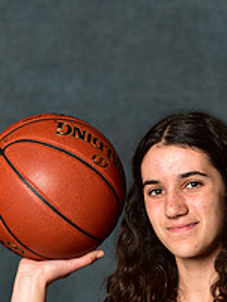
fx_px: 3153
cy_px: 374
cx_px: 180
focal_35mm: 361
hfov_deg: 4.1
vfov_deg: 5.5
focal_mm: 130
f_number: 4.5
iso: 200
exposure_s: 1/160
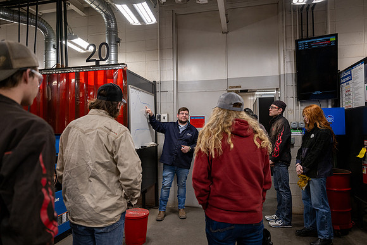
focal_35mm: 25
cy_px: 122
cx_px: 184
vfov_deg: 51.8
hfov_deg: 72.1
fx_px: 252
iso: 320
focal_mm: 24
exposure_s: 1/200
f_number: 2.8
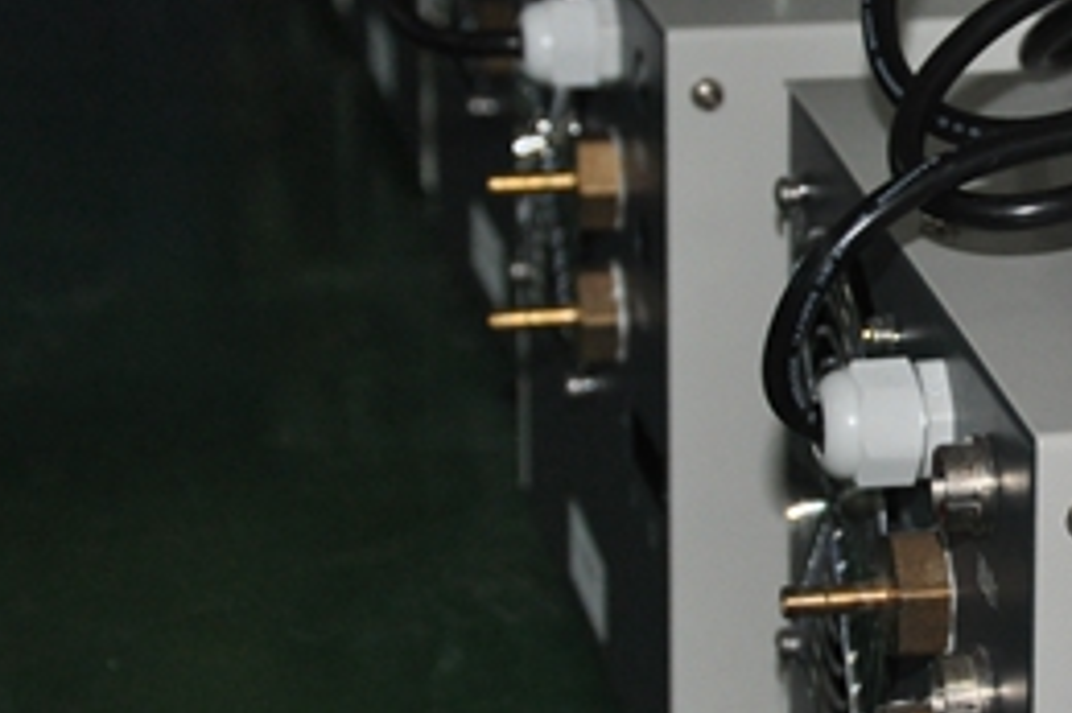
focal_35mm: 147
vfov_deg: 9.3
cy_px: 214
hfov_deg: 13.6
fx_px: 4374
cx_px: 1291
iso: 800
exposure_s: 1/60
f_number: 4.2
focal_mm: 34
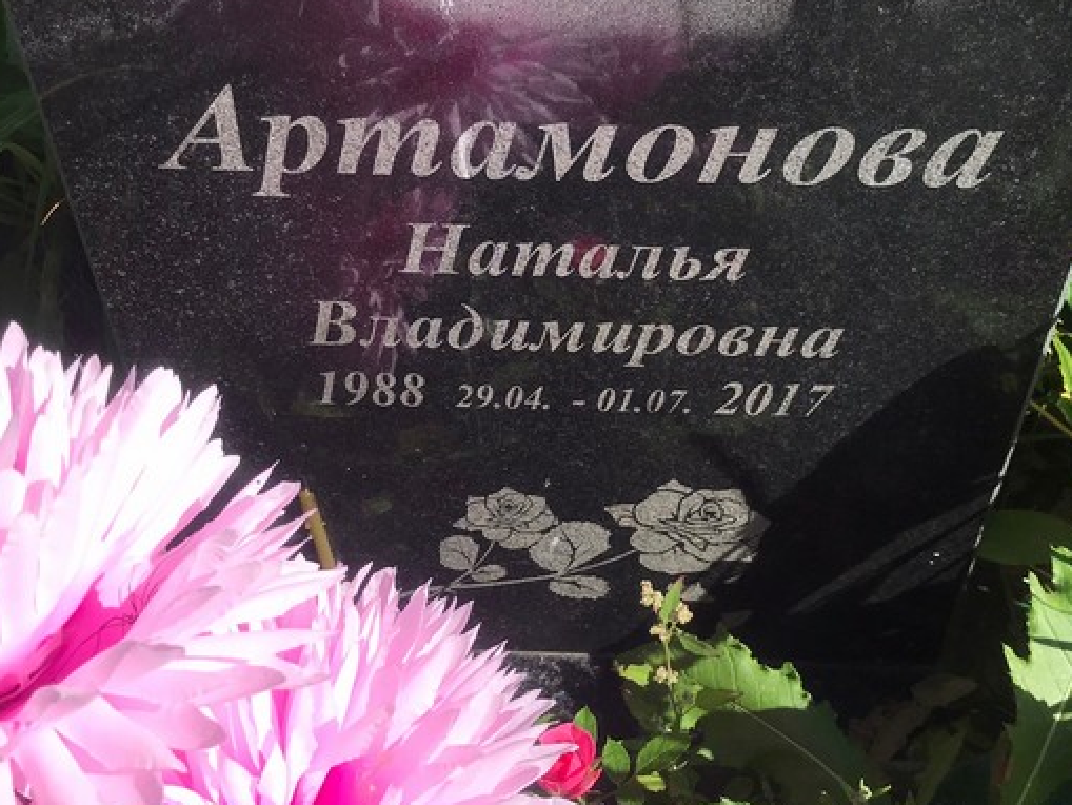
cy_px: 371
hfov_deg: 42.9
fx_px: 1363
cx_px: 596
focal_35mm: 44
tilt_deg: -48.9
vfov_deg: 32.9
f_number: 1.8
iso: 20
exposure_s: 1/2817
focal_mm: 3.99
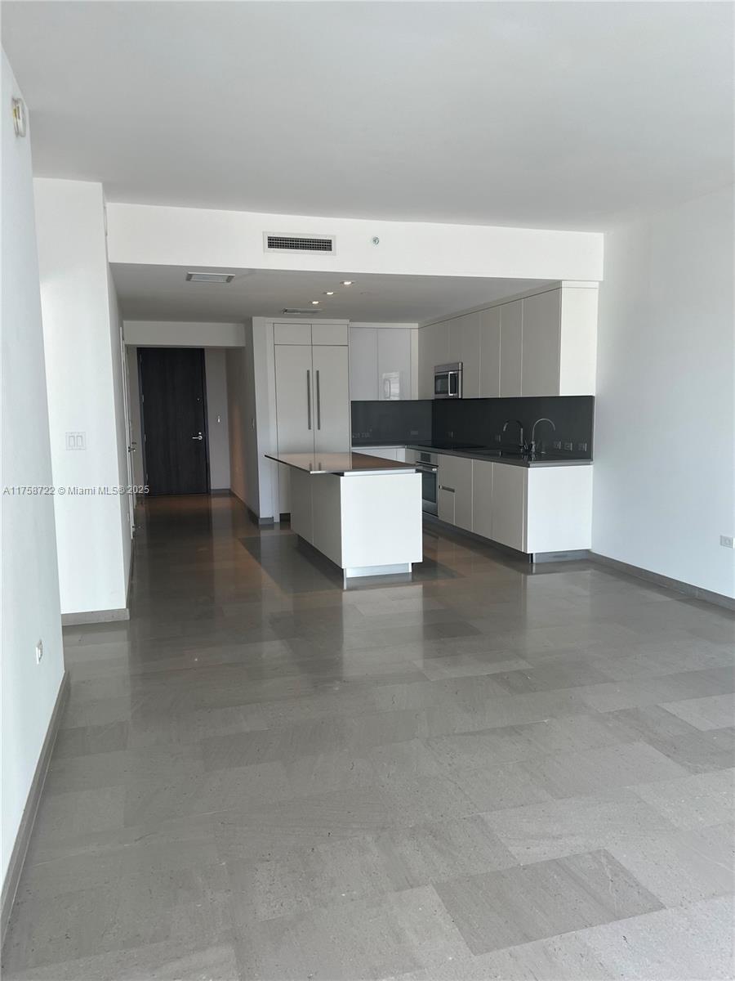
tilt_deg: -7.0
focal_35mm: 26
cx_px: 368
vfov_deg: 67.3
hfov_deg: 53.1
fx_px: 736
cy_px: 490
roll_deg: +1.0
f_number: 1.5
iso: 100
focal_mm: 5.7
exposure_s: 1/120
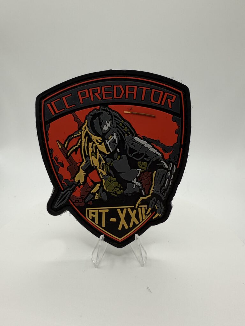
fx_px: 226
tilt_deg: -20.8
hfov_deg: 56.8
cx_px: 122
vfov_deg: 71.6
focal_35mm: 24
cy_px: 163
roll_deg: +0.0
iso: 40
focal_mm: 2.22
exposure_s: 1/234
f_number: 2.2
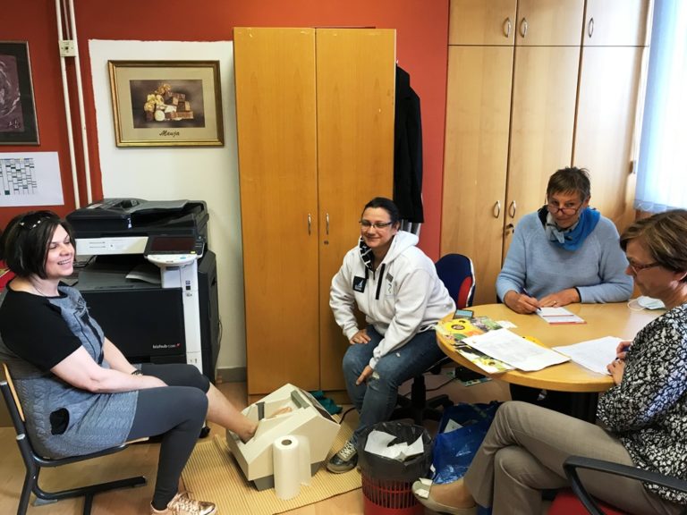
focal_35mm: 28
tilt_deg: -12.3
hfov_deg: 63.4
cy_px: 258
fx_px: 556
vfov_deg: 49.7
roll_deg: -0.2
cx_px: 344
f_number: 1.8
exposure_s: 1/25
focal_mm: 3.99
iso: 32
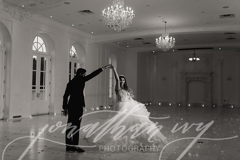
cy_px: 77
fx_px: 270
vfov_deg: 33.0
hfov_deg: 47.9
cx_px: 121
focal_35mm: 41
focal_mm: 38
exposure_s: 1/125
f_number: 2.8
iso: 1600
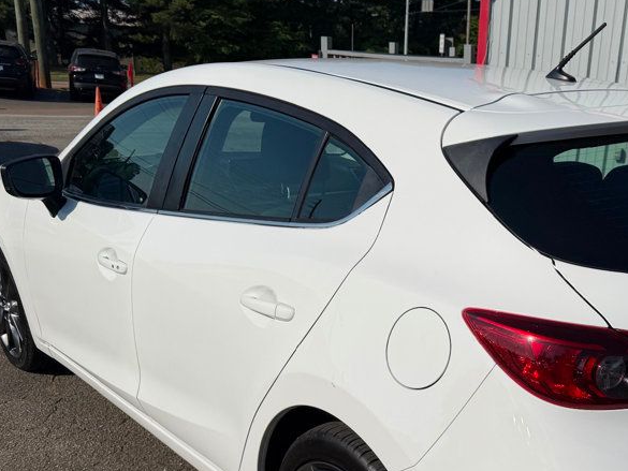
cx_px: 452
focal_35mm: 42
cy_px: 363
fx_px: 762
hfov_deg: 43.7
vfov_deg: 33.6
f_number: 1.78
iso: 80
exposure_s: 1/17544
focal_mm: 6.76
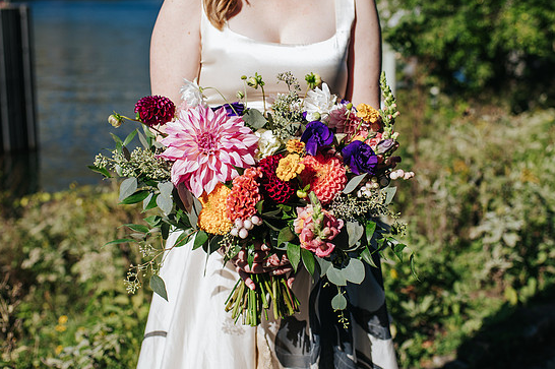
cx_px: 269
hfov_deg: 41.1
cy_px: 166
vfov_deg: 28.0
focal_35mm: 48
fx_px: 739
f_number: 3.2
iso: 100
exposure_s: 1/1250
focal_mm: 35
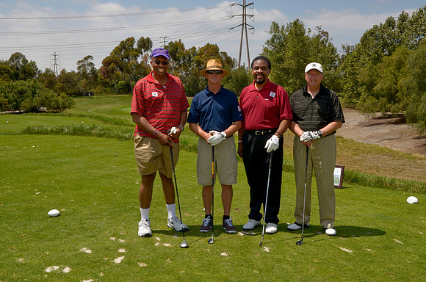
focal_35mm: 44
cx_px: 213
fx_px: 514
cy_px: 141
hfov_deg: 45.0
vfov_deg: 30.7
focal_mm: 29
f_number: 13
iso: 100
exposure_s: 1/200
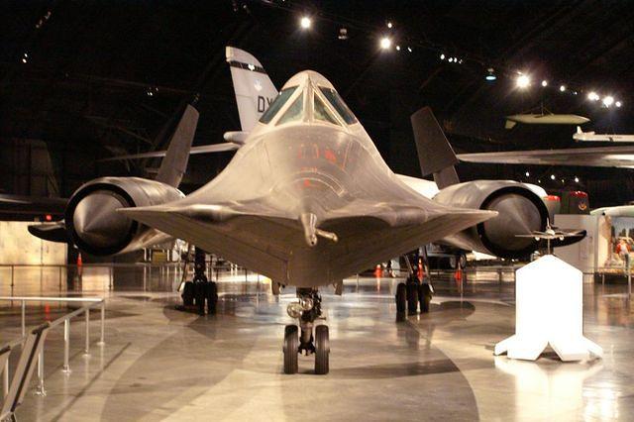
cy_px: 211
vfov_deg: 25.7
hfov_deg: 37.9
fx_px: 924
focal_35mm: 52
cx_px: 317
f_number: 5.6
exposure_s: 1/8
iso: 3200
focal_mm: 35
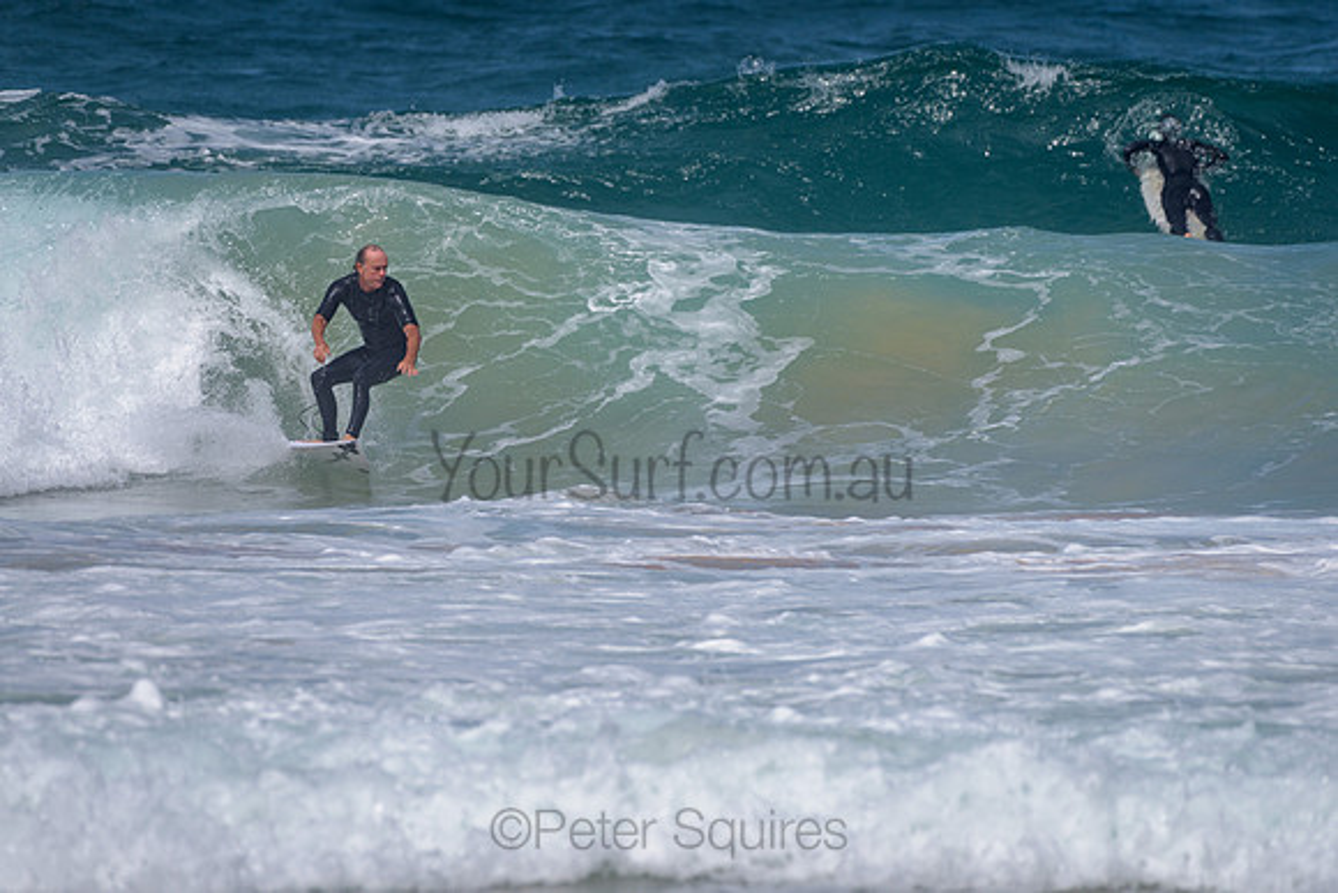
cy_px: 382
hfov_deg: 3.4
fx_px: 22800
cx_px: 547
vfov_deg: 2.2
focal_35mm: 613
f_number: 5.6
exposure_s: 1/2000
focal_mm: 500
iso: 80
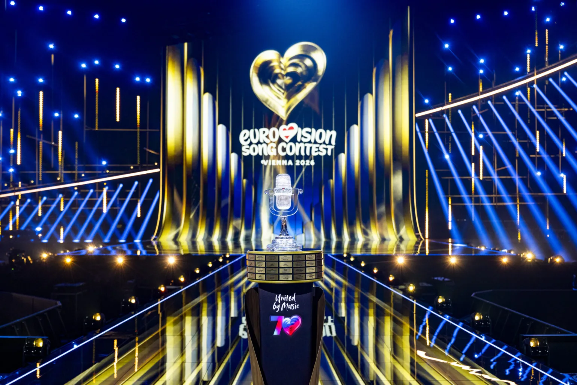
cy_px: 192
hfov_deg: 45.4
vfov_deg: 31.2
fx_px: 689
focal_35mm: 43
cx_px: 288
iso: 1250
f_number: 4
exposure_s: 1/400
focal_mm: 43
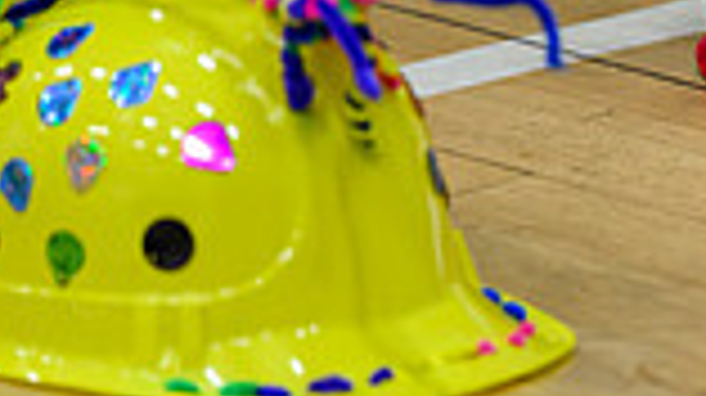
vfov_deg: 1.5
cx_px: 1068
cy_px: 30
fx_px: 15581
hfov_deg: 2.6
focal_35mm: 833
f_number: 2.8
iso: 1000
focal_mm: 200
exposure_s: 1/160
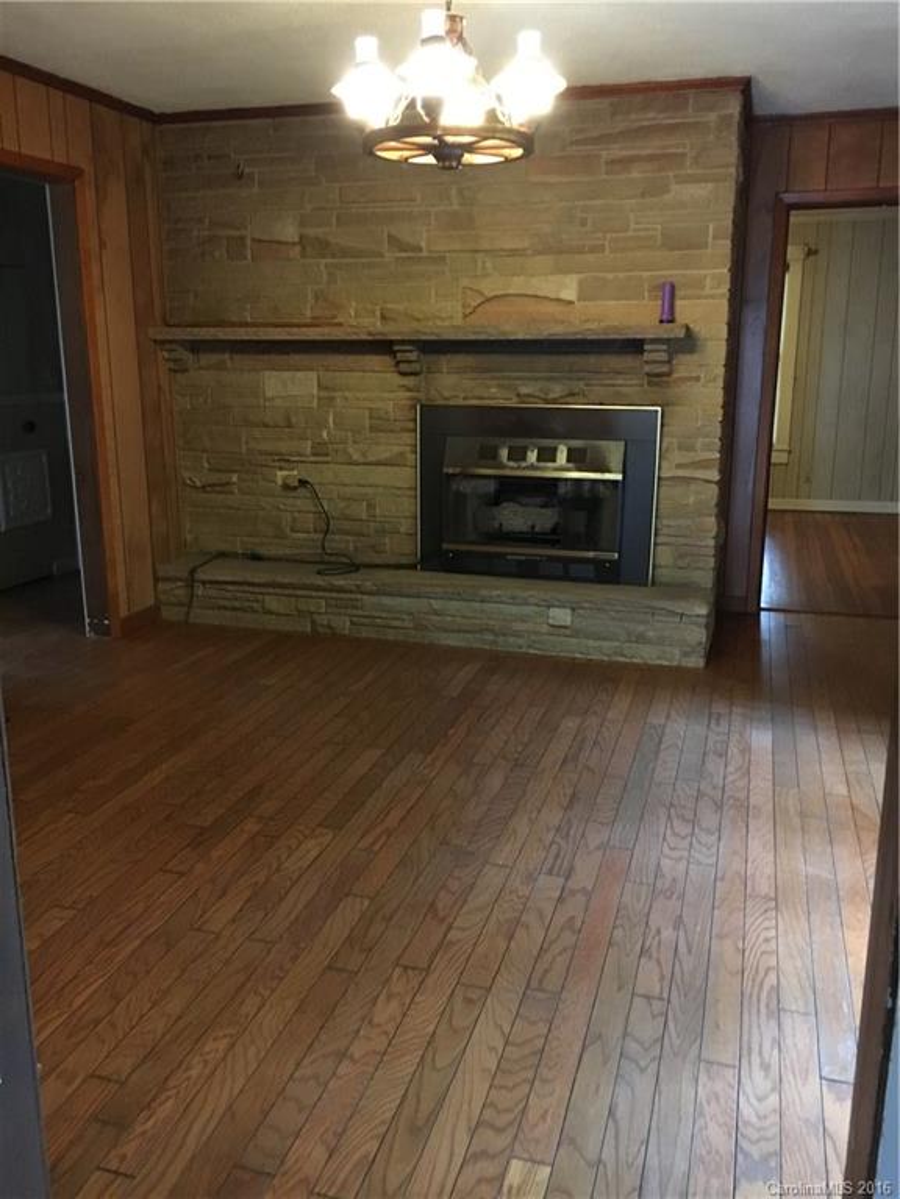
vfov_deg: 61.7
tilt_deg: -13.4
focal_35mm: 29
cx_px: 450
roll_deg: +0.3
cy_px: 600
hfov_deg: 48.2
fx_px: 1005
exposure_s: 1/15
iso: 320
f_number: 2.2
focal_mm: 4.15
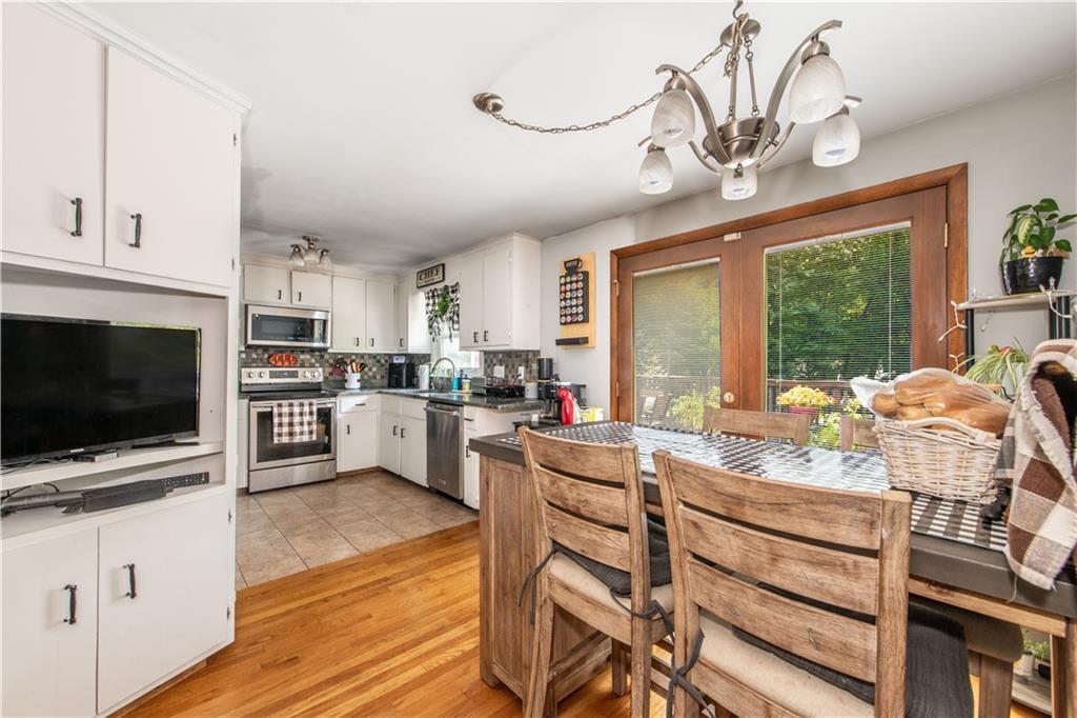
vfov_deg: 81.2
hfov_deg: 104.3
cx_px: 538
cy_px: 359
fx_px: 419
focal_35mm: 14
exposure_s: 1/10
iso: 400
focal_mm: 14
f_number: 10
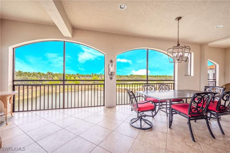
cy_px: 76
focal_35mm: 14
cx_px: 115
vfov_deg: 81.1
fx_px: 89
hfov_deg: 104.3
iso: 125
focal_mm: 14
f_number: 11
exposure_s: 1/20
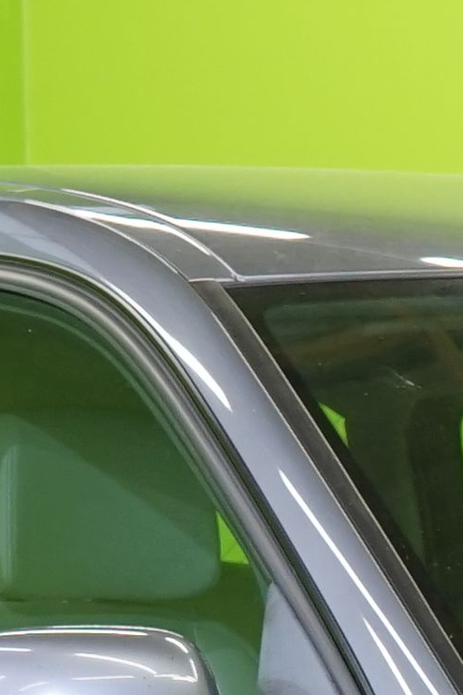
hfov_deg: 4.5
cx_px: 999
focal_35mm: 299
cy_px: 1136
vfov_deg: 6.8
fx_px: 5765
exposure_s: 1/30
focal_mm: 37
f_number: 5.6
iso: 500
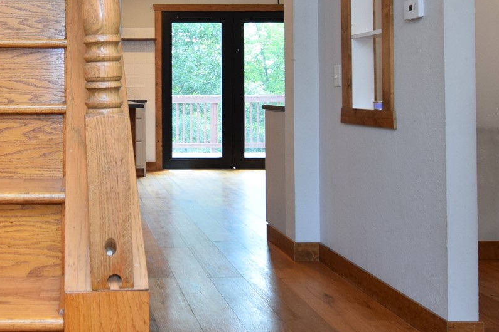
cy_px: 76
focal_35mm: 41
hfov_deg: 44.5
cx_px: 83
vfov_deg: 31.9
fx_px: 568
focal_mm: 10
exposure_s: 1/60
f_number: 4.5
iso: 500
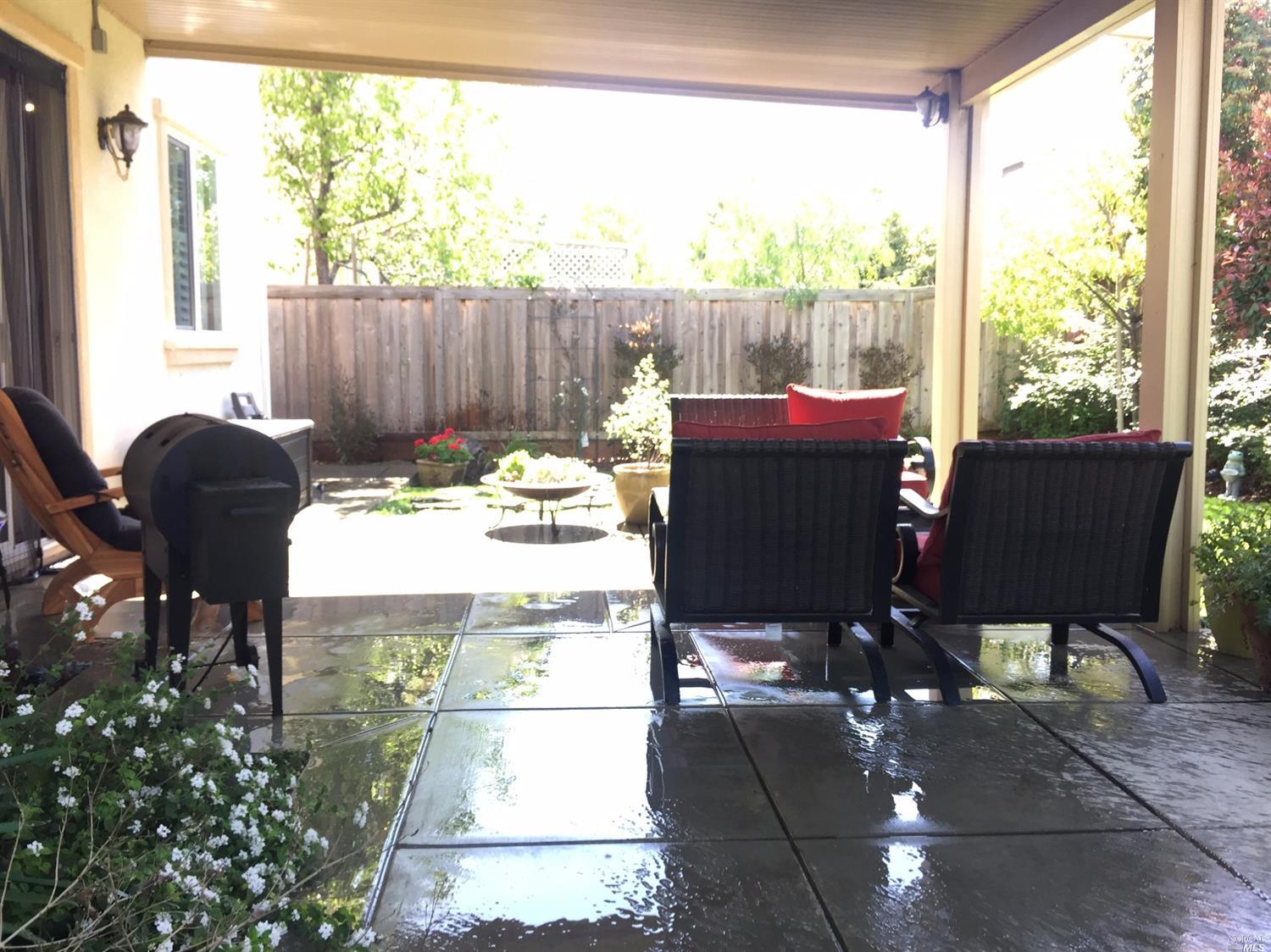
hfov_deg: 61.7
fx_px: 1064
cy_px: 476
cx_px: 636
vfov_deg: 48.2
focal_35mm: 29
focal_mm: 4.15
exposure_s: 1/120
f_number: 2.2
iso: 50
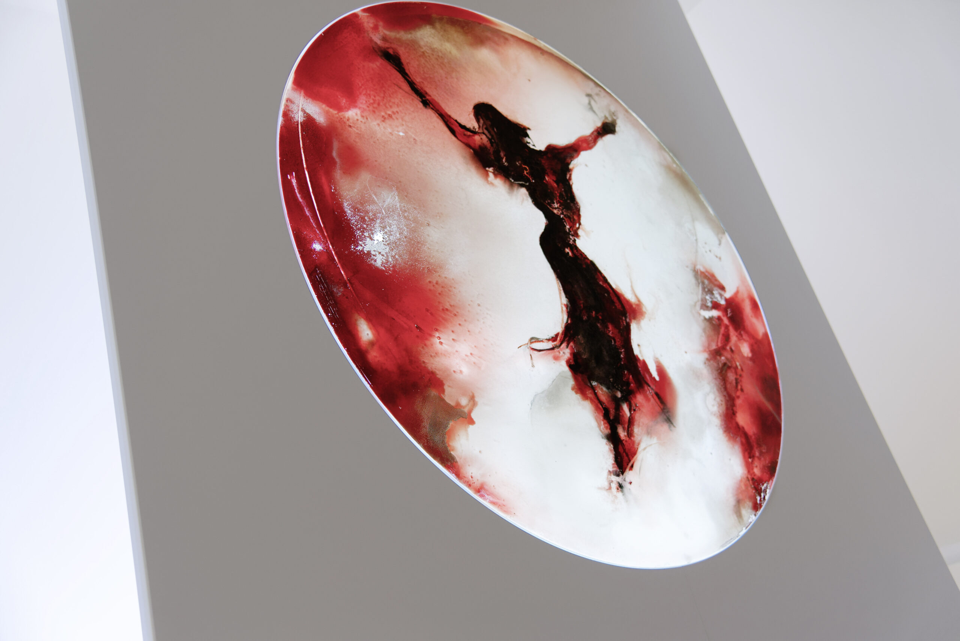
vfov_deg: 37.9
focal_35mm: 35
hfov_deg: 54.4
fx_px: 934
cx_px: 480
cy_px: 320
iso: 4000
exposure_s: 1/1600
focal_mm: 35
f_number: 4
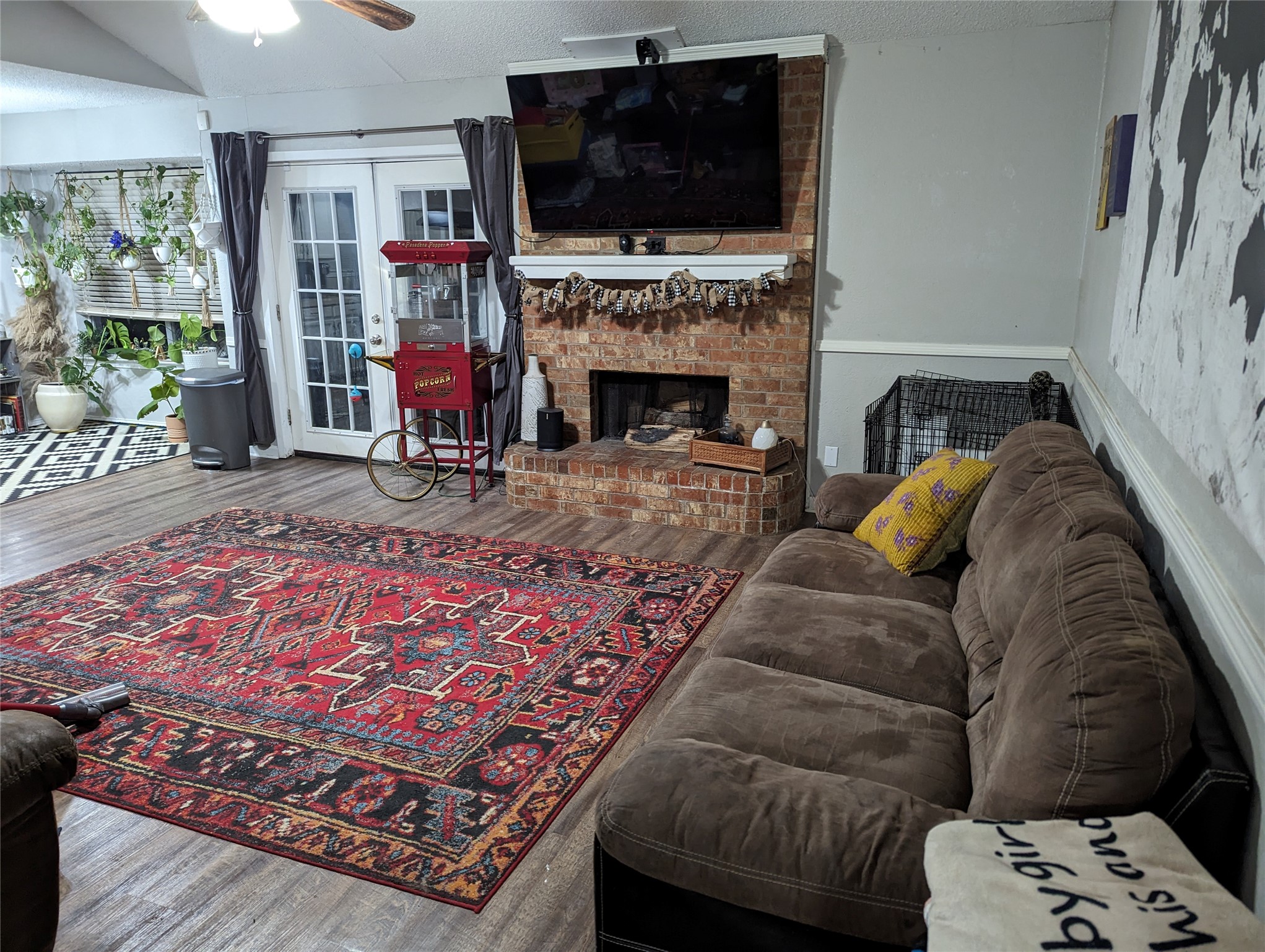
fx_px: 878
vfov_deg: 56.9
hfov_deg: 71.5
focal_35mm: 24
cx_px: 632
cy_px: 476
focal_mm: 6.81
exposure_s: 1/46.1
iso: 555
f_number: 1.85
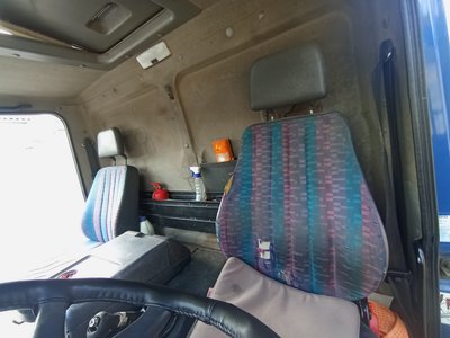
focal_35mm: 16
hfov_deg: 94.5
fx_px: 208
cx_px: 225
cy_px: 169
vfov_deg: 78.1
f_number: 2.2
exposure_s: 1/50
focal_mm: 1.65
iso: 63
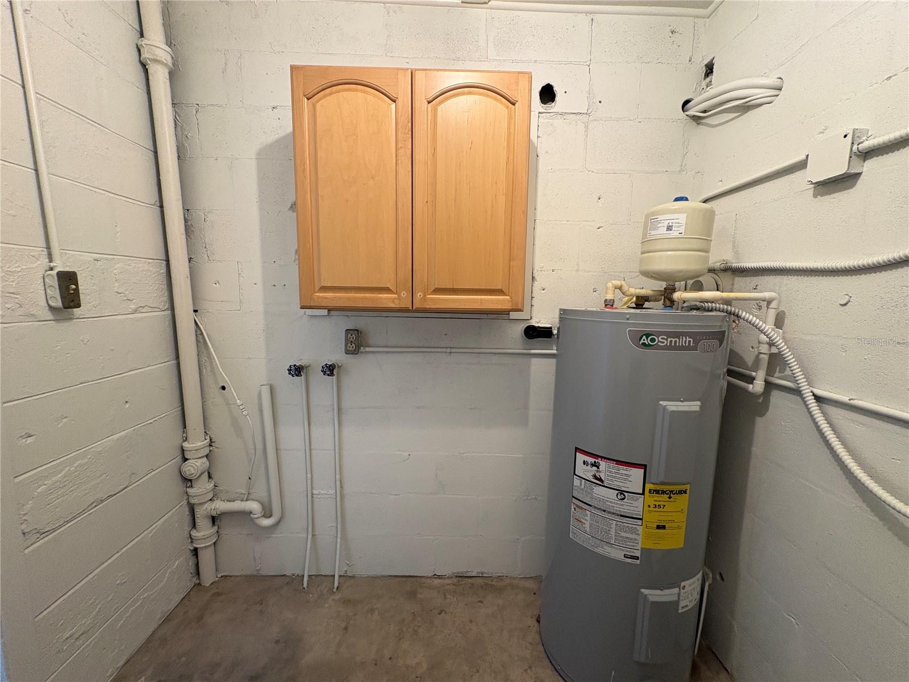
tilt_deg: -6.9
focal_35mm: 14
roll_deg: -0.4
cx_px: 454
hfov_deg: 102.1
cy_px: 341
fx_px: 368
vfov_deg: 85.7
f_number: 2.2
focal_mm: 2.22
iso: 320
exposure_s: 1/60
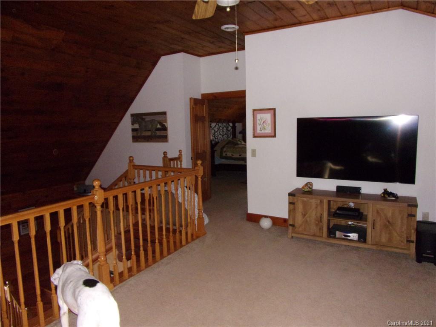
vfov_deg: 56.8
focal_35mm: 24
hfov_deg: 71.6
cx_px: 218
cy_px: 164
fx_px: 302
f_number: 3.3
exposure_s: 1/34
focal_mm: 4.3
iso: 400
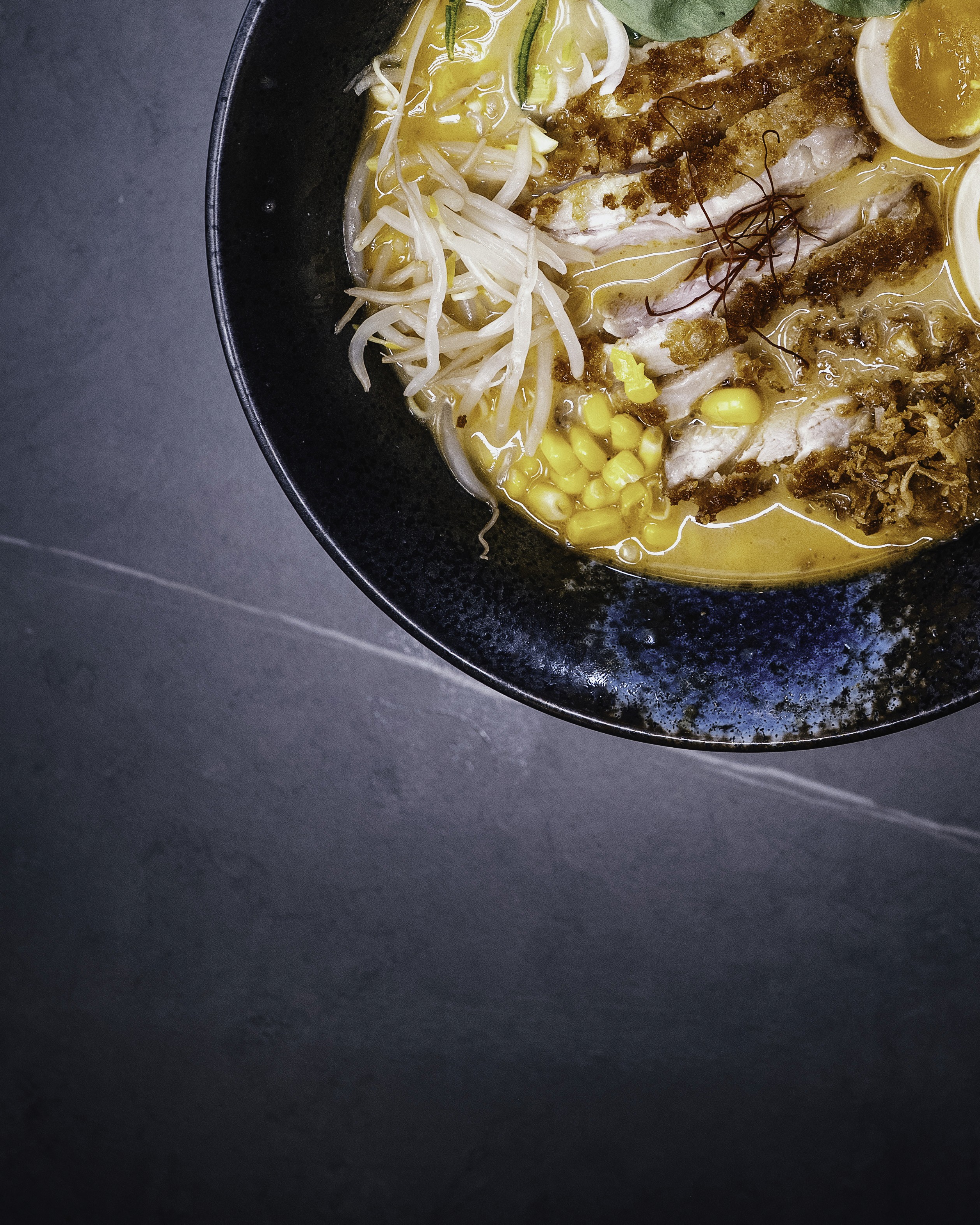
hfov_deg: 24.6
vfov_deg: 29.6
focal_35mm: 61
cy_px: 113
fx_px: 2212
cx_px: 774
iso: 1000
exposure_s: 1/125
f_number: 4
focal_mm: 34
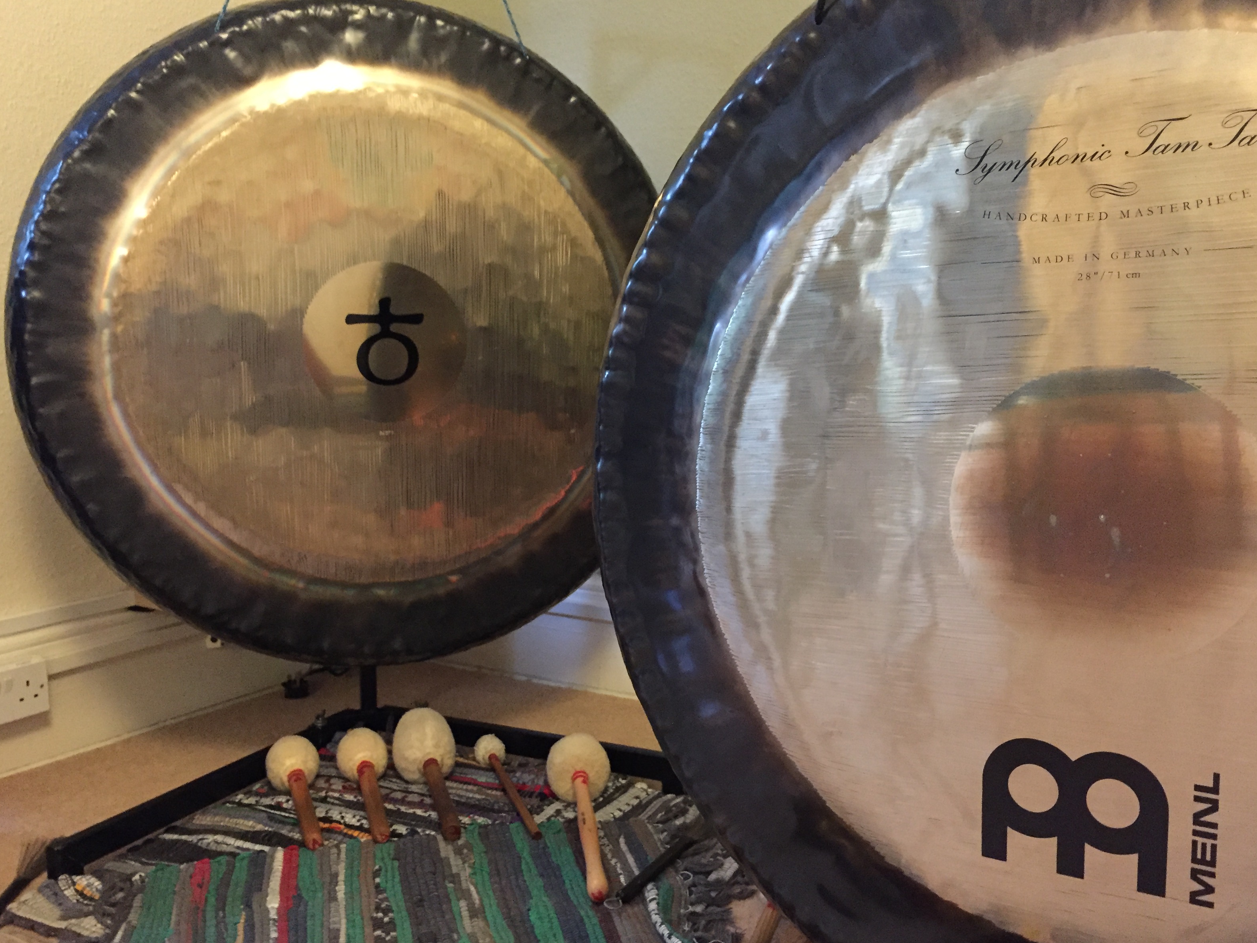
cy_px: 469
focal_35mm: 30
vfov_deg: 46.8
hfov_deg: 60.0
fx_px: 1089
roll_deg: -0.9
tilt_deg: -7.1
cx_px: 623
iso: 640
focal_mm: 4.15
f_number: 2.2
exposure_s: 1/17
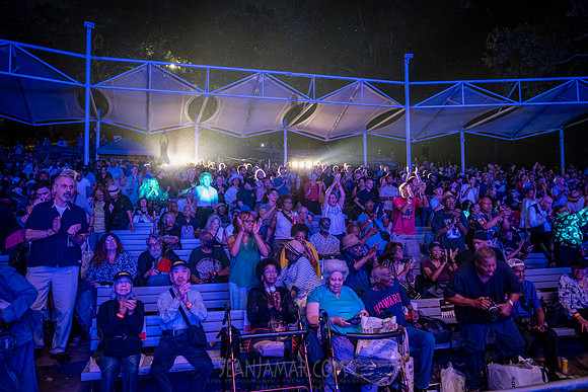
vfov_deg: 46.4
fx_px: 457
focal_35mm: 28
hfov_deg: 65.5
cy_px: 196
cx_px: 294
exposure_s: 1/50
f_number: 3.5
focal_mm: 28
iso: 10000
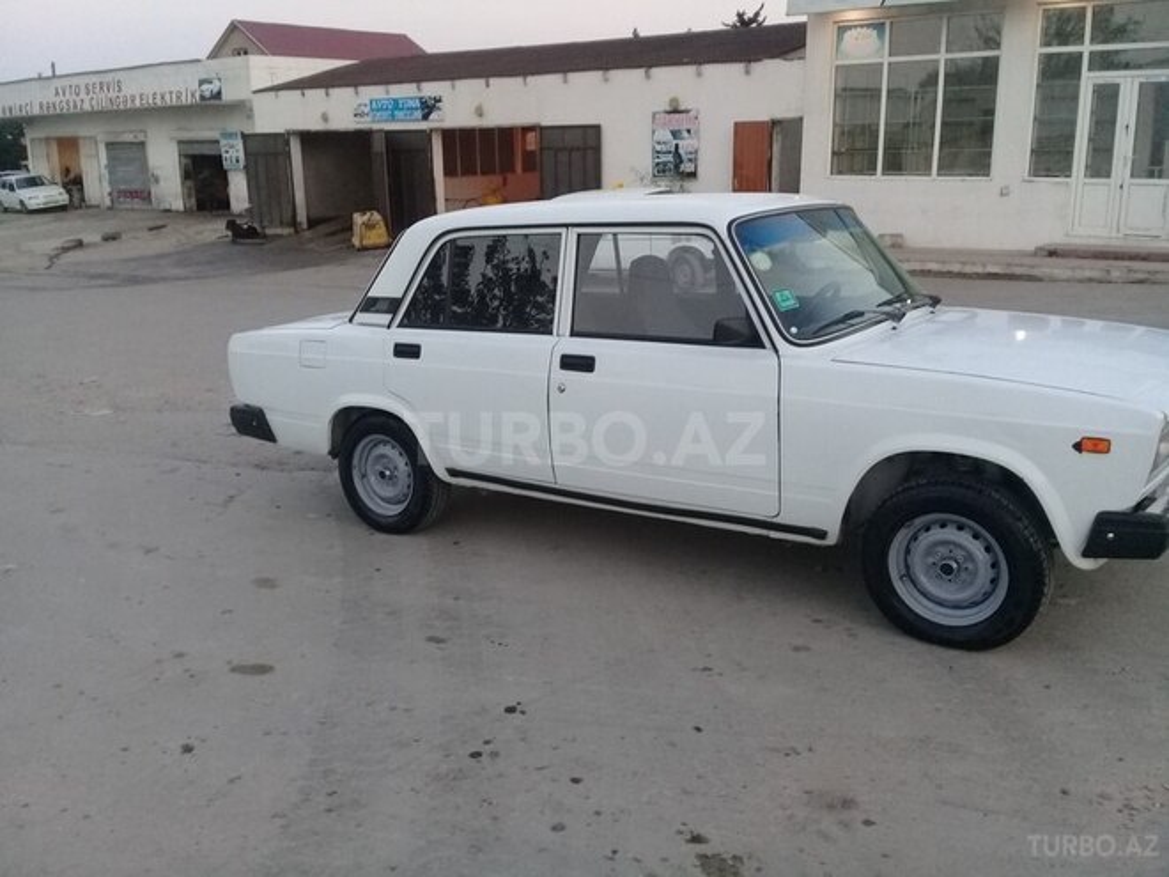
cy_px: 438
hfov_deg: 58.4
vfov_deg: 45.4
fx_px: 1047
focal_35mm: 31
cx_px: 584
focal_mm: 3.3
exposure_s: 1/33
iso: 125
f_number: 2.2
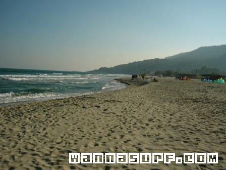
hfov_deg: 52.6
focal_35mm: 35
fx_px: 229
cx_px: 113
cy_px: 85
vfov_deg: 40.7
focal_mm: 5.8
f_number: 8
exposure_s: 1/400
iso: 50
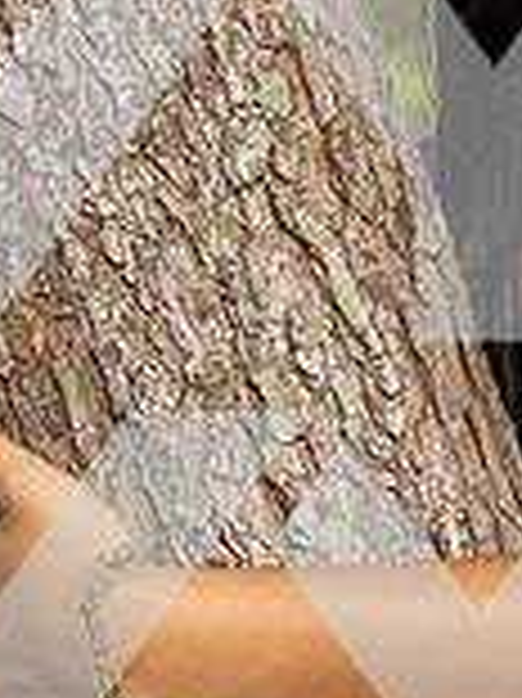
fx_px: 4631
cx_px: 680
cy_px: 106
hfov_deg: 6.4
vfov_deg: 8.6
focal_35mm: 230
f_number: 8
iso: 100
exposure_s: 1/250
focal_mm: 64
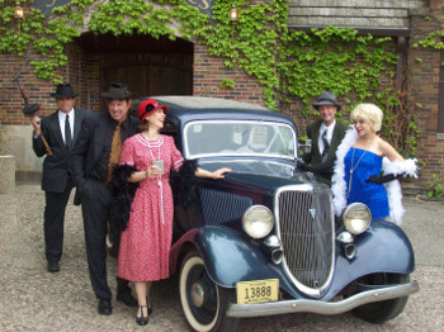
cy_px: 166
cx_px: 222
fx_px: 718
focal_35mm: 56
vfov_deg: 26.1
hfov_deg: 34.4
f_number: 3.4
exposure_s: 1/208
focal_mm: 9.4
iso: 80
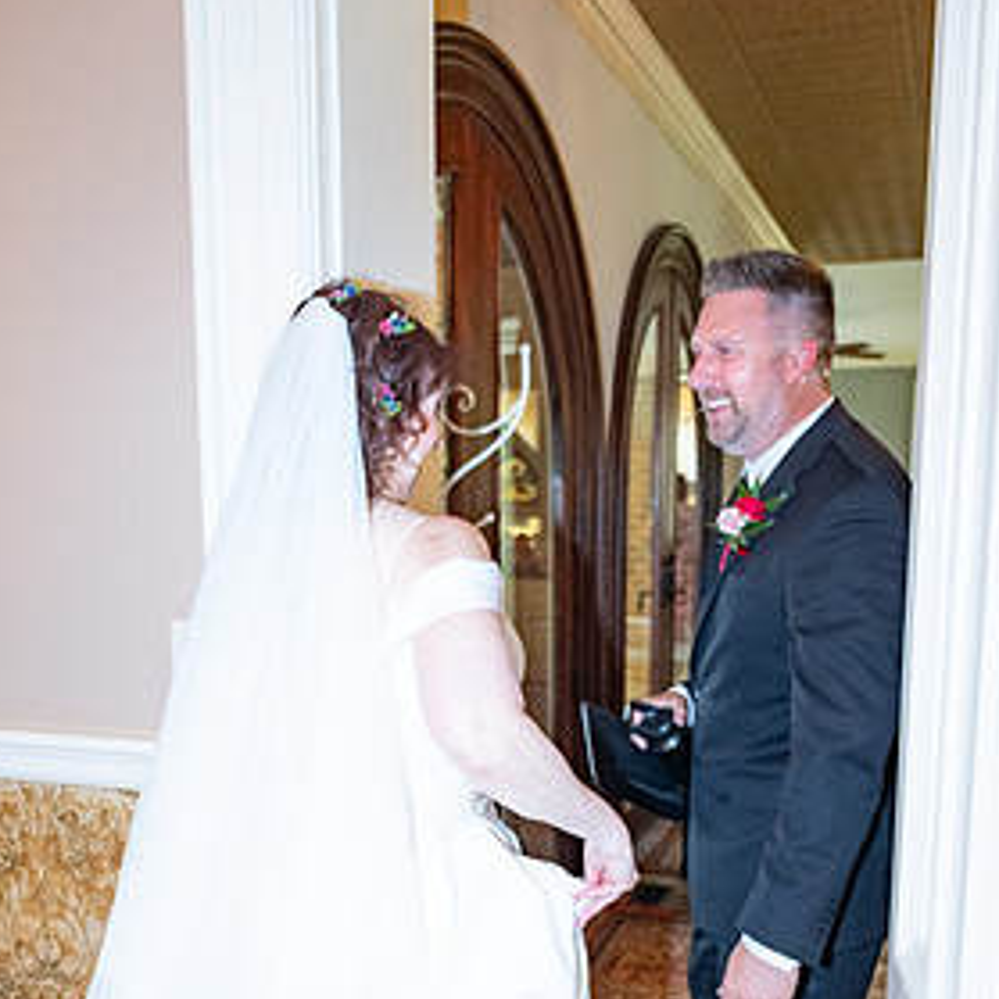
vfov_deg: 44.0
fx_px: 1208
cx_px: 480
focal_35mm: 37
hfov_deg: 44.9
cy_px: 702
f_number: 2.8
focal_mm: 18
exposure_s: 1/125
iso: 800
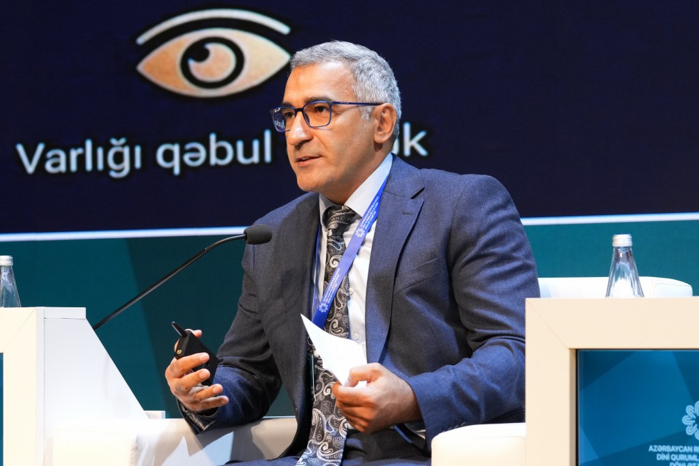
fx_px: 3204
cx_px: 350
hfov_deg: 12.5
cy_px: 233
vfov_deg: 8.3
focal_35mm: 165
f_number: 4.5
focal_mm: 110
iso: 1600
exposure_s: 1/160
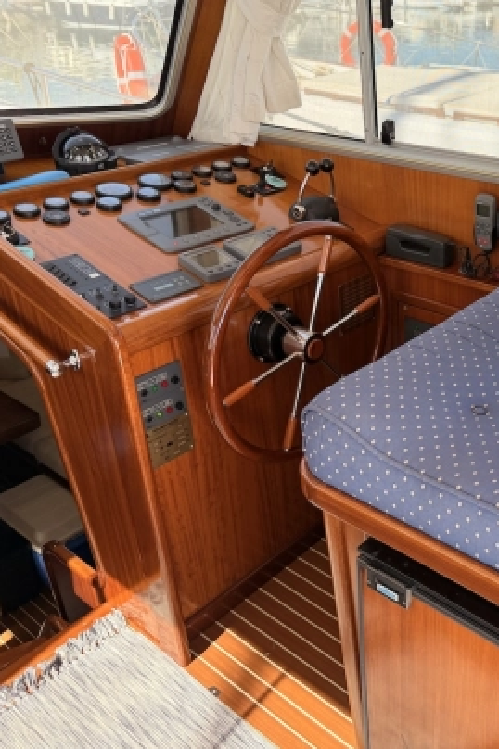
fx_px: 707
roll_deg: -0.6
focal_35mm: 34
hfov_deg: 37.1
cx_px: 417
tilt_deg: -29.3
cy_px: 368
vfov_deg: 55.8
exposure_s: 1/206
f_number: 1.78
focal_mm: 6.76
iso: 125
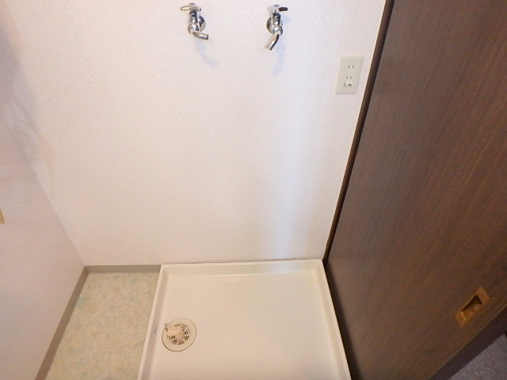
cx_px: 254
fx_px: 308
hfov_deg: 79.0
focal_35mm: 21
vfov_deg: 63.4
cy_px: 190
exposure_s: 1/30
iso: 400
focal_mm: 3.7
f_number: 3.5
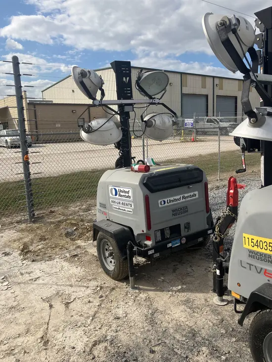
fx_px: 293
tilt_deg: -8.0
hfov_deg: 49.8
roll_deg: +2.9
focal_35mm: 28
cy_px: 181
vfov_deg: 63.4
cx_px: 136
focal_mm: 3.99
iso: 32
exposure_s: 1/2208
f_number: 1.8
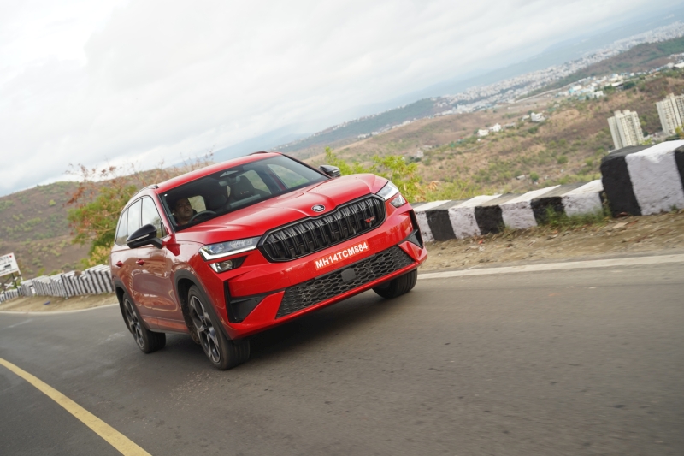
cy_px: 228
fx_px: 855
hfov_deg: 43.6
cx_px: 342
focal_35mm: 45
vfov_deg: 29.9
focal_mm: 45
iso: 320
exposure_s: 1/320
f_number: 4
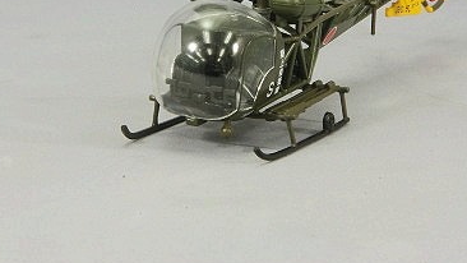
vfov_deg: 5.9
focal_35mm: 205
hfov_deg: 10.5
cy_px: 41
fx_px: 2539
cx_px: 245
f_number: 32
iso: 400
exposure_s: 1
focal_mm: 75
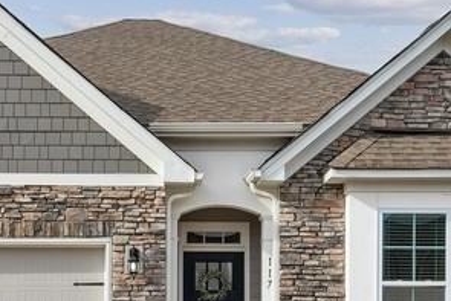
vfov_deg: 18.9
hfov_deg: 28.7
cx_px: 161
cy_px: 303
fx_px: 877
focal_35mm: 70
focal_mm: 23
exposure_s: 1/160
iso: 125
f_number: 11
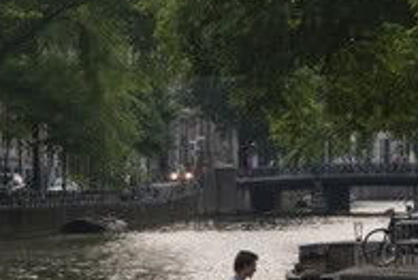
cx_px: 343
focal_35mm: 230
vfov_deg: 6.0
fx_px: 2672
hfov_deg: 8.9
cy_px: 240
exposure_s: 1/125
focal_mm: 60
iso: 100
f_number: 5.6
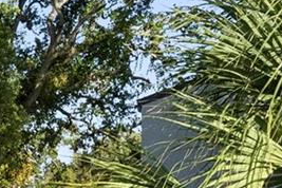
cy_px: 262
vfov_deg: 13.6
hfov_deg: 19.7
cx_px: -74
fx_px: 752
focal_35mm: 96
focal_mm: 16
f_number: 9
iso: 2000
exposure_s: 1/400
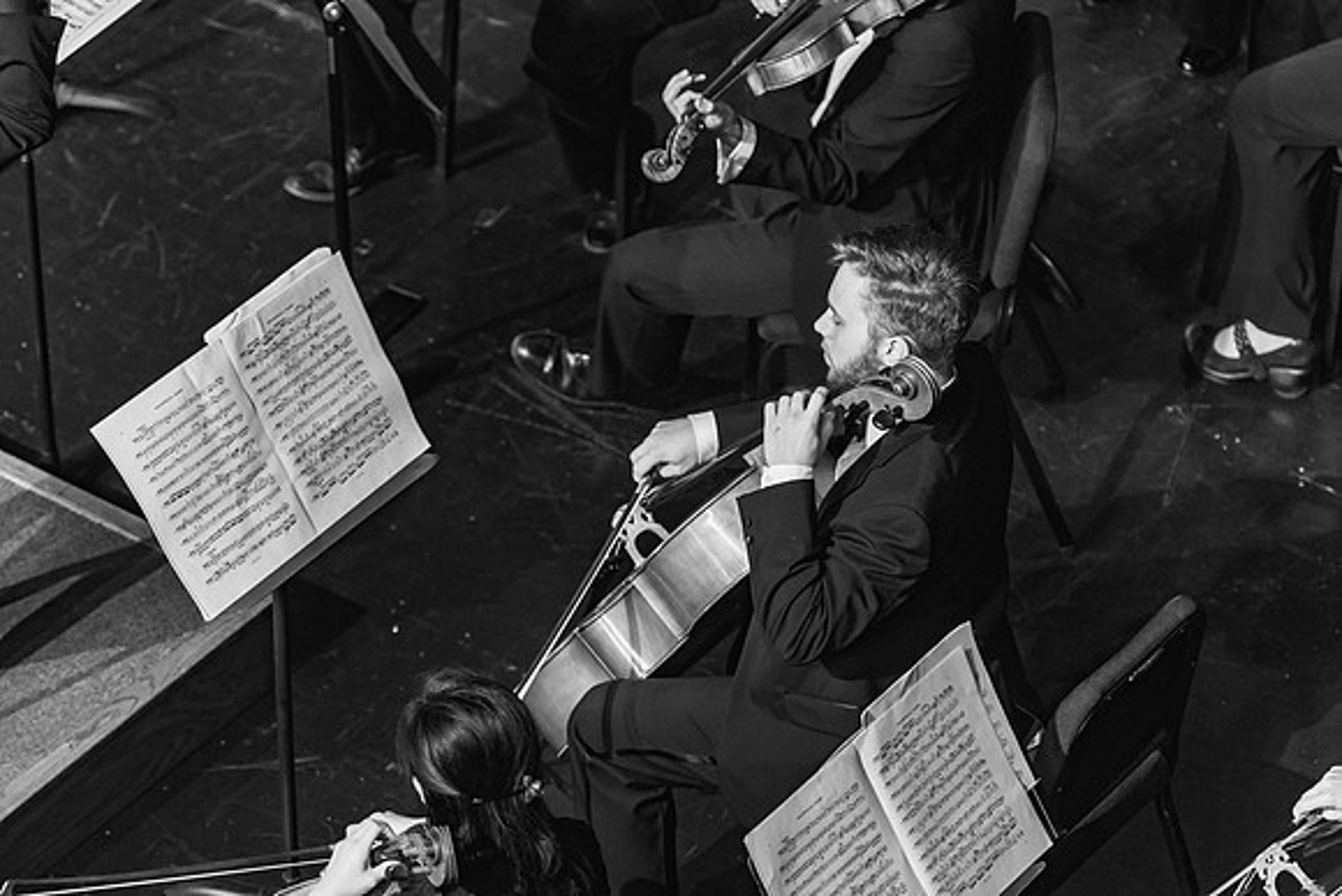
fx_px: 8948
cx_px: 671
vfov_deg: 5.7
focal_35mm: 240
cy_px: 448
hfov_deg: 8.6
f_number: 4
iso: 2500
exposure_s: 1/250
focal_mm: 240
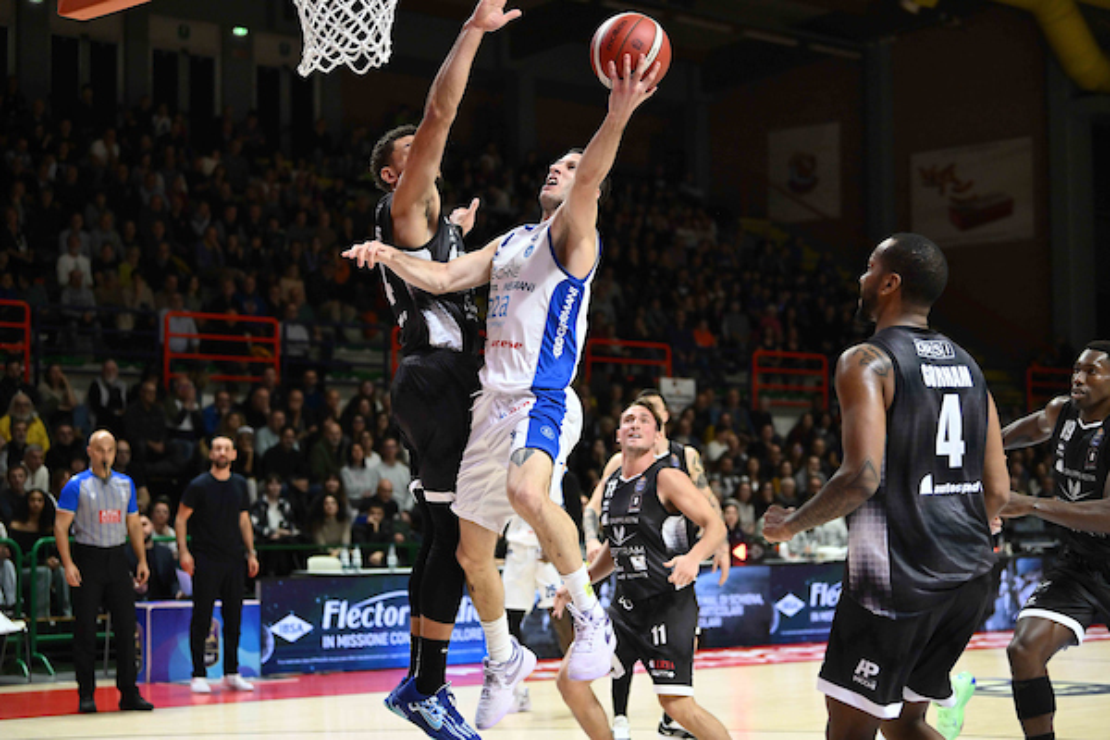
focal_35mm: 70
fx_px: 2158
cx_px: 555
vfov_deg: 19.5
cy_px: 370
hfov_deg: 28.8
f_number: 3.2
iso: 3200
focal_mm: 70
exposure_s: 1/1000
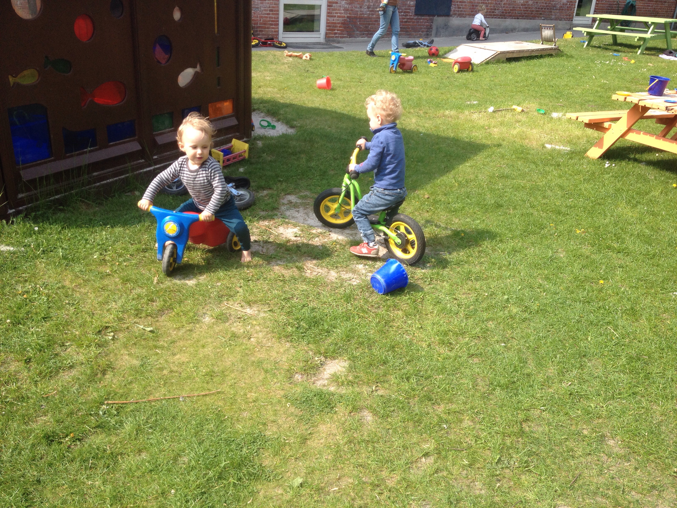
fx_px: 685
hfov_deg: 52.6
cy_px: 254
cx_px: 338
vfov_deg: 40.7
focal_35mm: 35
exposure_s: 1/681
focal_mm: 4.28
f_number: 2.4
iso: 50
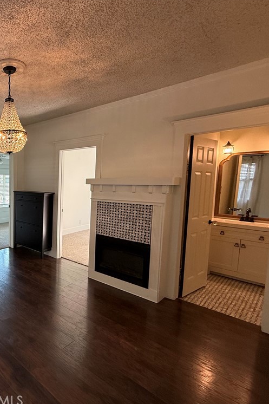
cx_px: 4
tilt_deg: -4.6
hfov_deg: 50.8
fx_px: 224
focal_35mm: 20
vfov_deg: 84.0
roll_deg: -0.1
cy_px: 200
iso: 160
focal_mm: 2.22
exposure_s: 1/99
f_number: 2.2
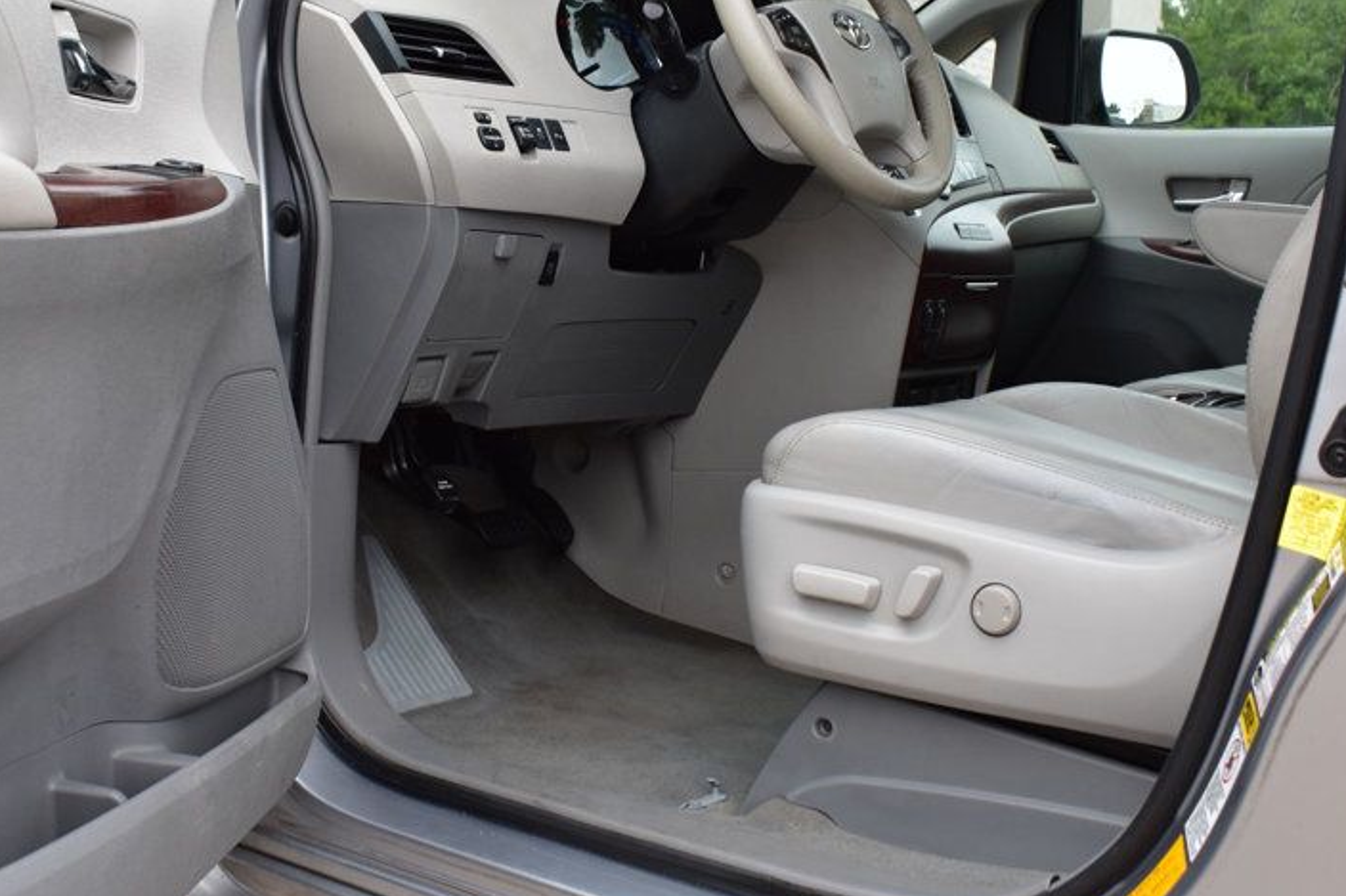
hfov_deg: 41.0
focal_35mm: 48
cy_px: 373
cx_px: 572
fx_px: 1794
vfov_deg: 28.0
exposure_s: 1/80
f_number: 8
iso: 400
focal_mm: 22
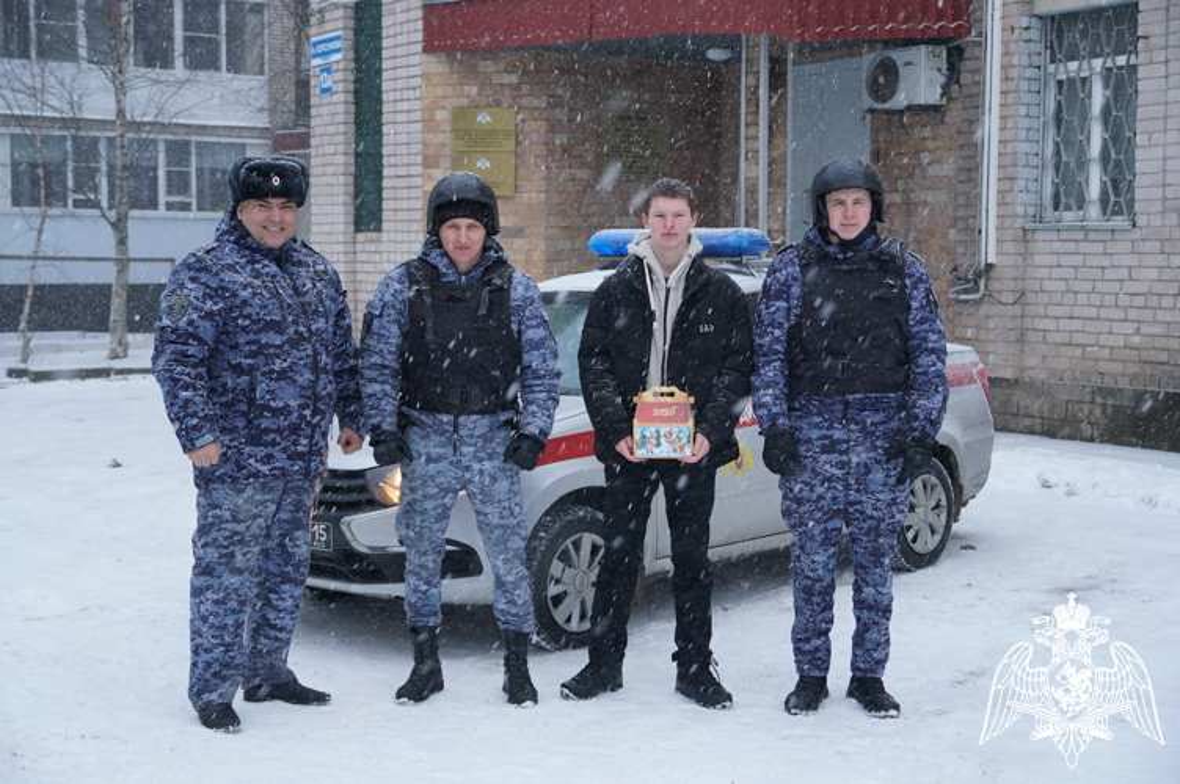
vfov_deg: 25.7
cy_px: 392
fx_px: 1719
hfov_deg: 37.9
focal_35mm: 52
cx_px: 590
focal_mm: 35
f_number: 4.5
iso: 500
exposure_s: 1/160
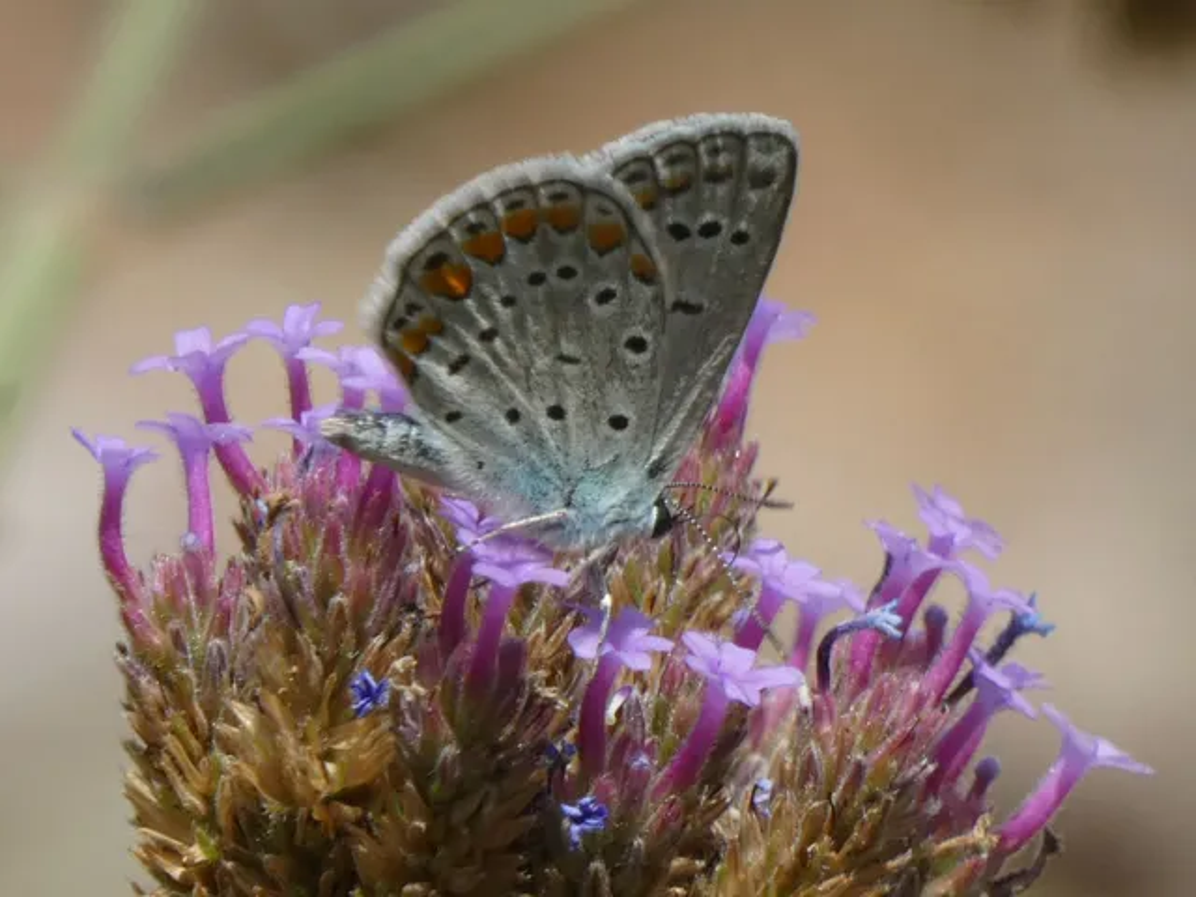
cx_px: 598
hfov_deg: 3.2
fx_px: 21490
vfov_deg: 2.4
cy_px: 448
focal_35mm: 622
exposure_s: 1/160
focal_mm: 111.5
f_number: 5.6
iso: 80
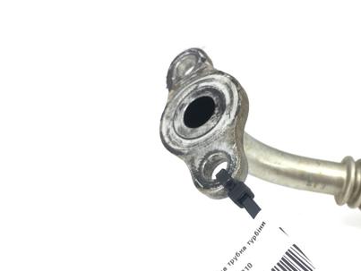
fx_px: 480
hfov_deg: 40.7
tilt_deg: -38.3
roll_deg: -1.9
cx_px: 241
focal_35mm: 46
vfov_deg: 31.6
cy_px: 141
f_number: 2.2
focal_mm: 4.15
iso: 25
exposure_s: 1/107
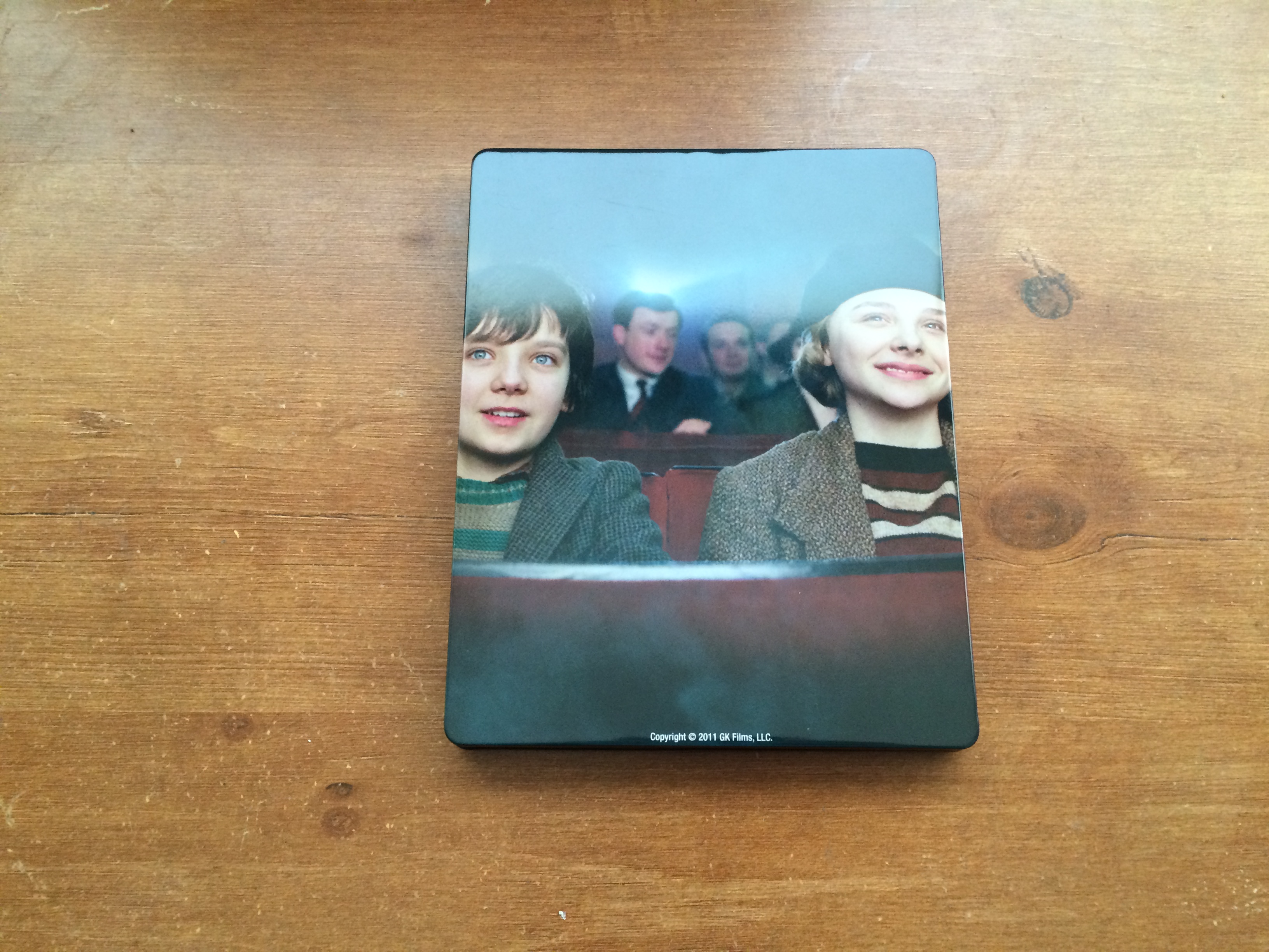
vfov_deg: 48.2
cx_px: 634
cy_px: 476
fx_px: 1063
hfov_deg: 61.7
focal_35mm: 29
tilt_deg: -75.4
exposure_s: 1/30
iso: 160
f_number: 2.2
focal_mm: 4.15
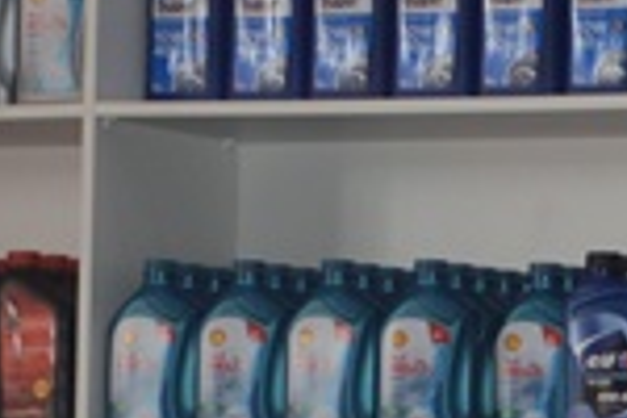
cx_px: 619
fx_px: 3762
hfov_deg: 9.5
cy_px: 999
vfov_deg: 6.1
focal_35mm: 216
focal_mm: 18
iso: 125
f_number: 4
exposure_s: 1/125
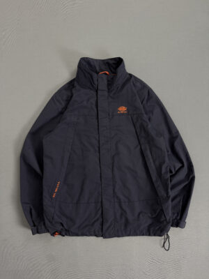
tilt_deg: -85.2
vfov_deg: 71.6
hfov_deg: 56.8
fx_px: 193
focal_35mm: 24
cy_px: 140
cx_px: 104
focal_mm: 6.76
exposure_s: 1/60
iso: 200
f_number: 1.78
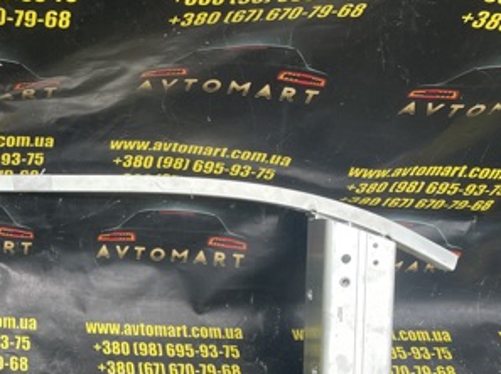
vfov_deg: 25.8
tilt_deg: -47.7
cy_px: 277
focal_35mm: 56
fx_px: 810
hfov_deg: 31.2
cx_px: -29
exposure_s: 1/133
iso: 32
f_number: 1.6
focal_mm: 4.2
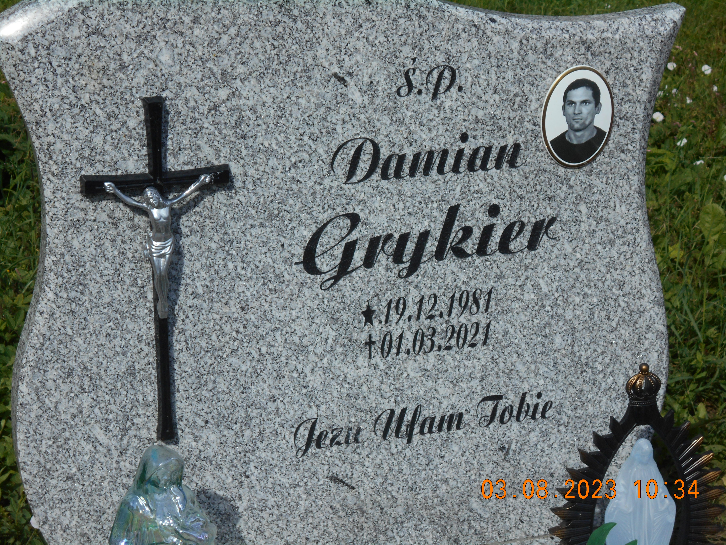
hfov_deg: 22.8
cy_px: 272
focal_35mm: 86
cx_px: 363
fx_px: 1804
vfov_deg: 17.2
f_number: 6.3
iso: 80
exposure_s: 1/500
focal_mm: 15.4
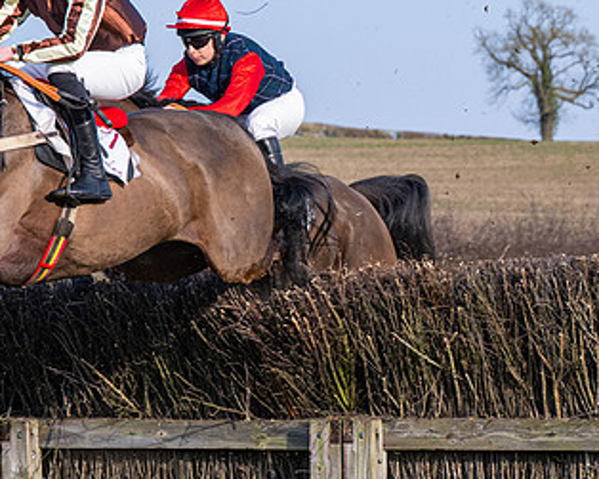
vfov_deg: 6.3
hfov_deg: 7.9
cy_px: 166
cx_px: 201
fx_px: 4324
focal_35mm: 244
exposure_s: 1/1600
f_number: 4
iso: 250
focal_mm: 70
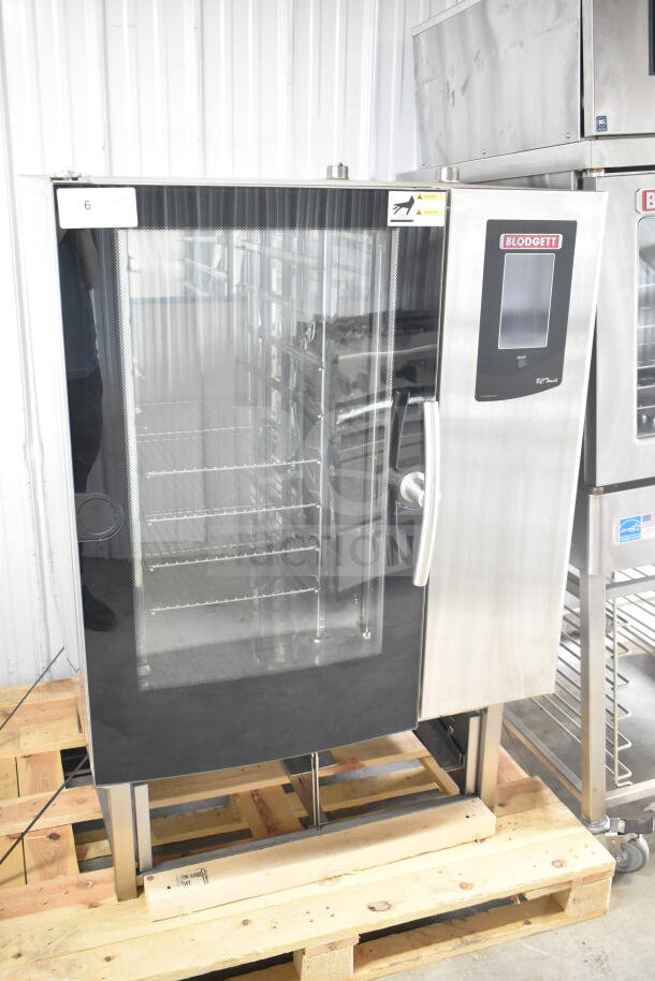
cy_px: 490
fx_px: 941
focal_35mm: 34
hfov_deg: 38.4
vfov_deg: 55.1
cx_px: 328
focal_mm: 23
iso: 4000
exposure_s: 1/40
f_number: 3.8
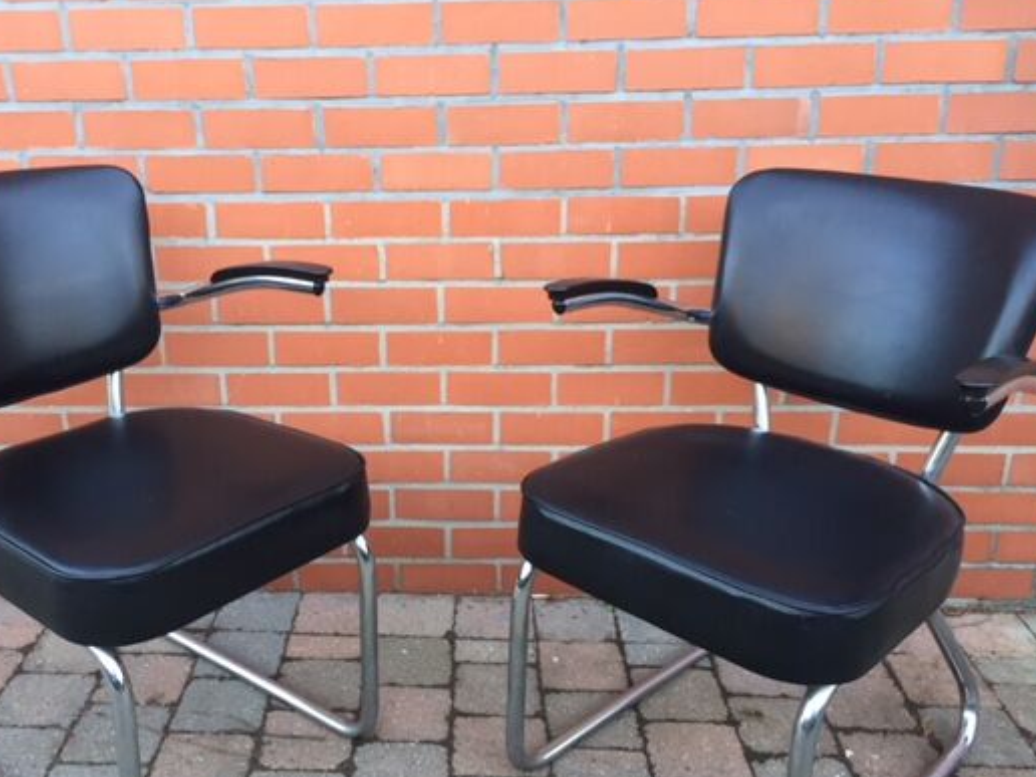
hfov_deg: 51.1
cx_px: 422
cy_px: 454
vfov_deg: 39.5
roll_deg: +2.4
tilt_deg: -22.9
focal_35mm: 36
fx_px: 1077
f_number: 2.2
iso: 32
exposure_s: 1/33
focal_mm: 4.15
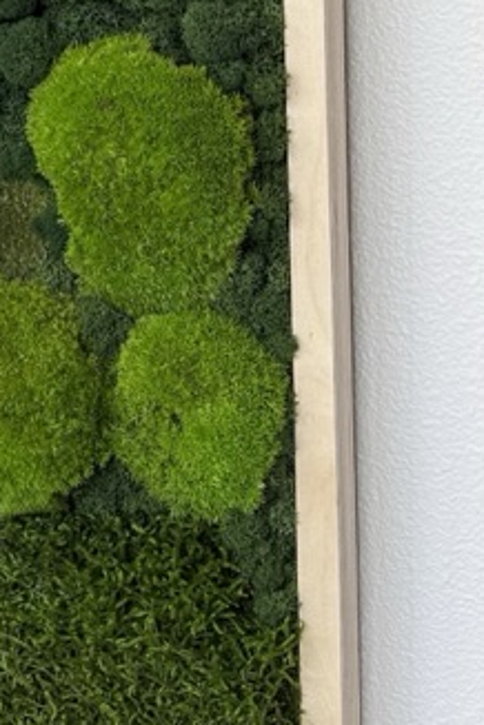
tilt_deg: +4.1
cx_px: -517
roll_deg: -0.5
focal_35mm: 122
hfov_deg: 10.3
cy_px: -144
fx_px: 2460
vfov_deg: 16.1
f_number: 1.78
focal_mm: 6.76
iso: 50
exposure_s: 1/142
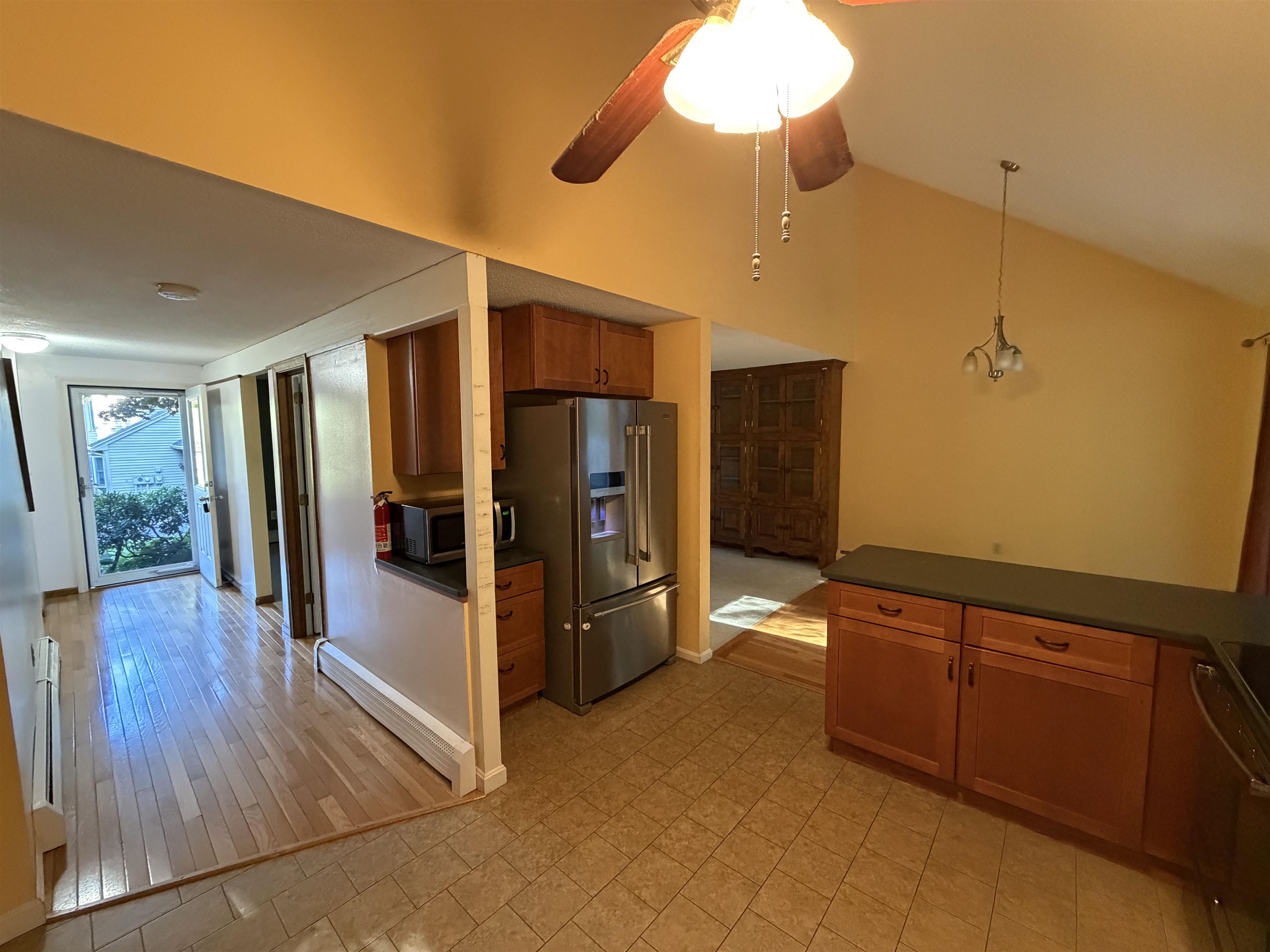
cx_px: 635
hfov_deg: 102.1
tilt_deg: -4.9
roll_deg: +0.1
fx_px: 514
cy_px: 476
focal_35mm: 14
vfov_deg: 85.7
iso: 800
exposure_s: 1/60
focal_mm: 2.22
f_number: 2.2
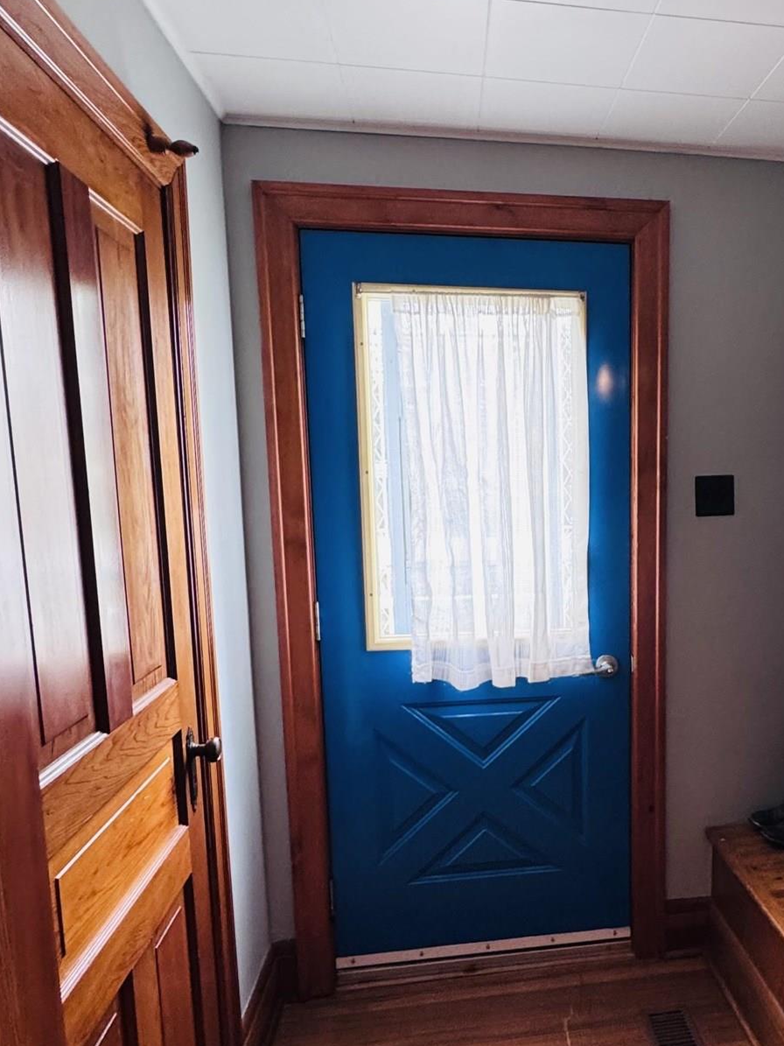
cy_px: 580
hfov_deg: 49.1
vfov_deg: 65.1
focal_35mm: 27
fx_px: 815
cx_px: 599
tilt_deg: -5.5
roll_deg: +0.6
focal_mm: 2.22
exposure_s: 1/60
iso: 320
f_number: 2.2
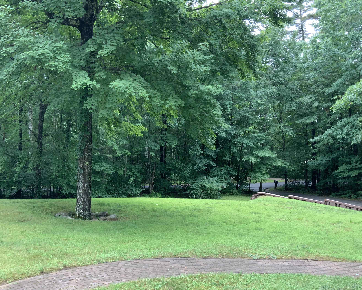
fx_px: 354
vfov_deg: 44.5
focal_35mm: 33
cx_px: 174
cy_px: 154
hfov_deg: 54.2
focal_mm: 3
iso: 25
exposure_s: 1/122
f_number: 1.8
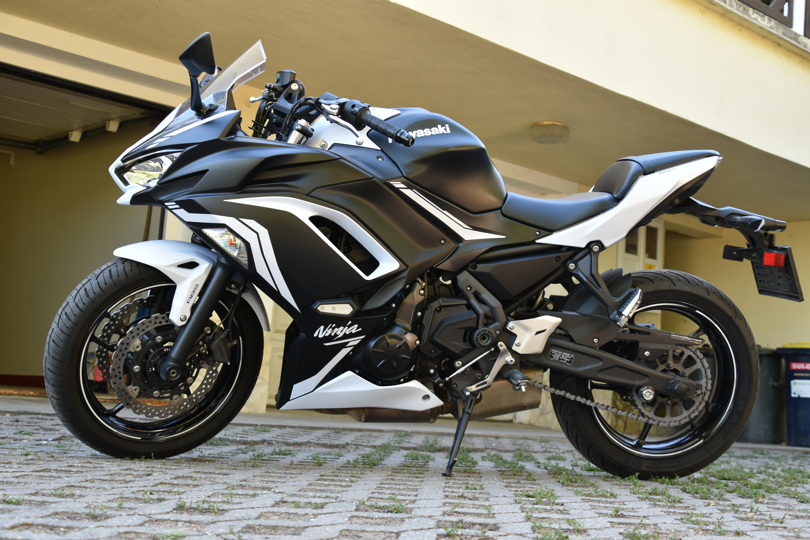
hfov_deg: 43.6
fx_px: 1012
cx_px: 405
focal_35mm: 45
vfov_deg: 29.9
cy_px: 270
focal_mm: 30
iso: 400
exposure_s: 1/125
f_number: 5.6
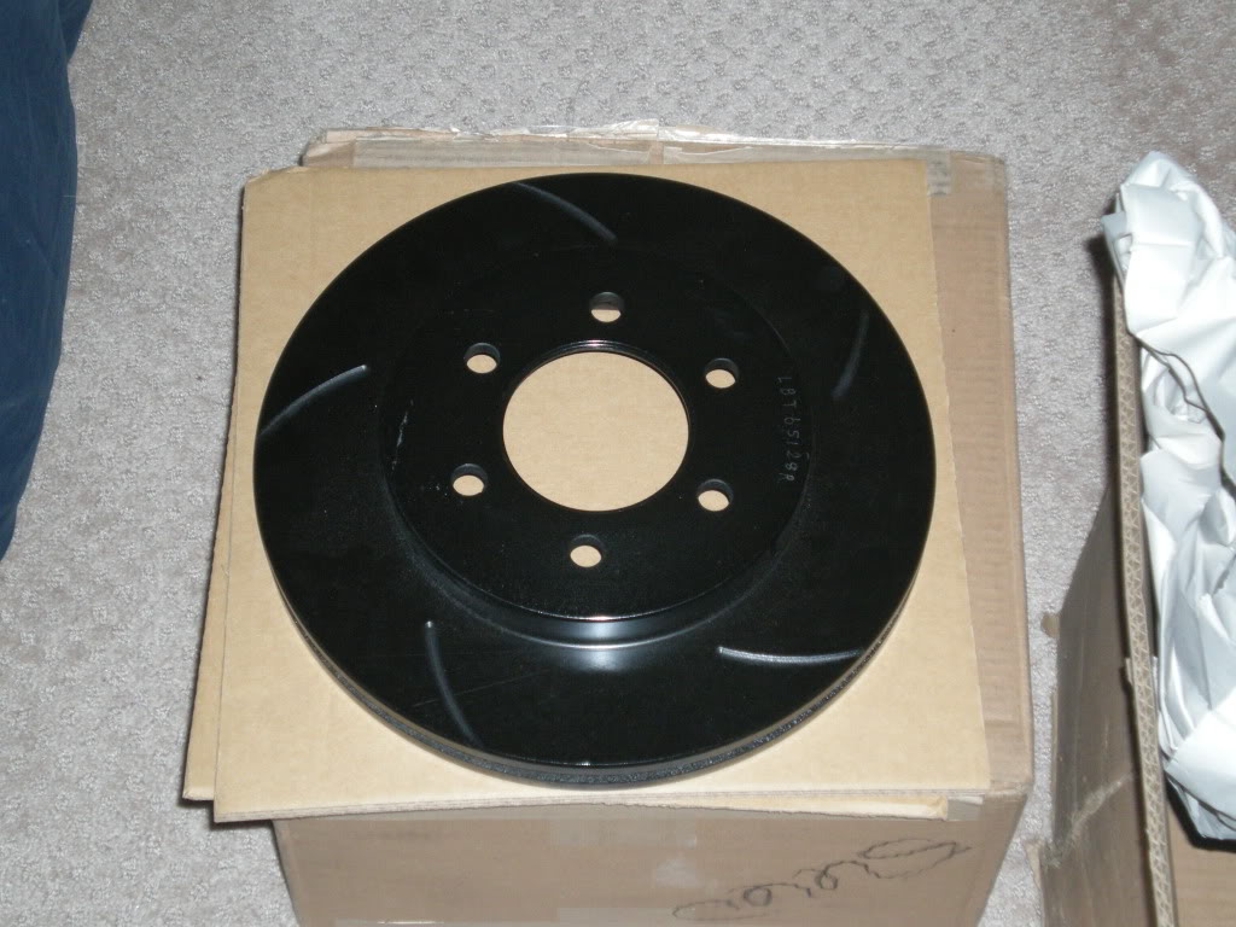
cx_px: 618
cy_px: 464
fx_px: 2642
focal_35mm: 74
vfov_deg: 19.9
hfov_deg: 26.3
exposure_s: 1/120
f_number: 4.6
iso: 240
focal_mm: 12.3
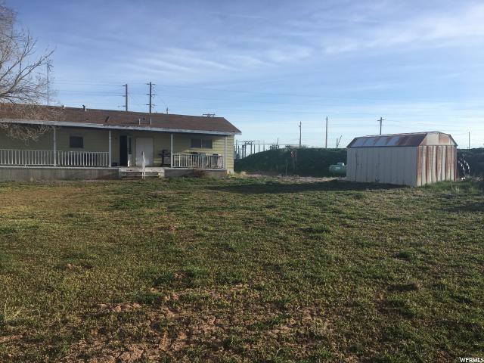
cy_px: 182
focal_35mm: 29
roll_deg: -2.0
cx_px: 242
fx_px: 405
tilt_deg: -4.5
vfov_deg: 48.2
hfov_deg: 61.7
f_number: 2.2
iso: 25
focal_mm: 4.15
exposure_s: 1/1241
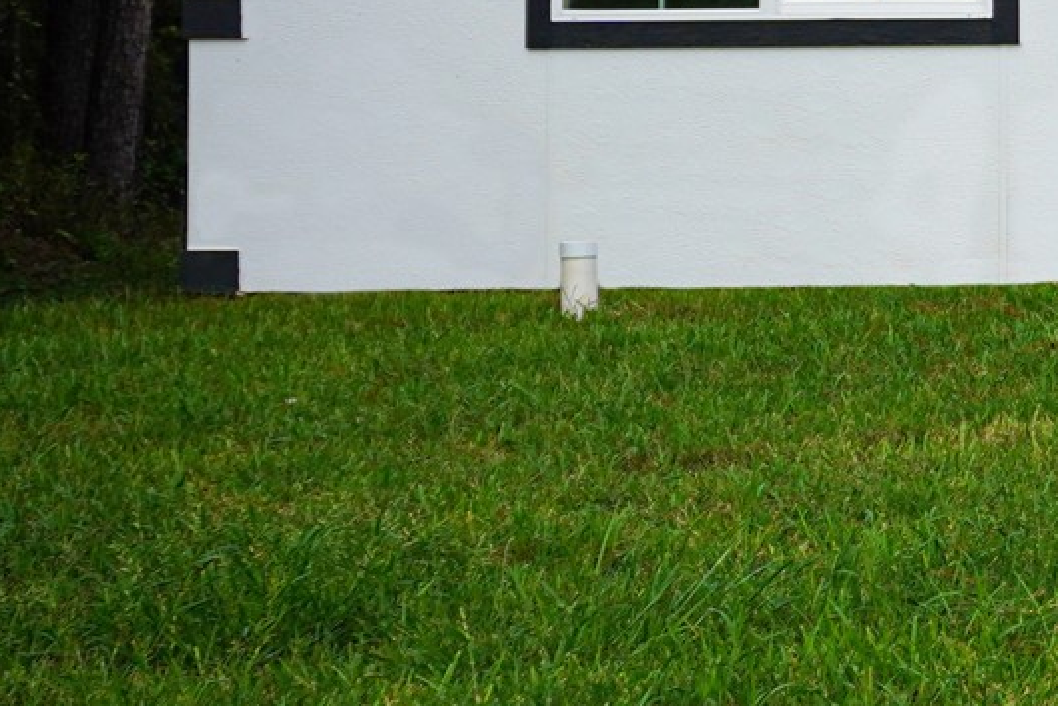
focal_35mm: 135
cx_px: 2062
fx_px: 3967
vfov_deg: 10.1
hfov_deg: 13.3
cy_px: 16
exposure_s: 1/640
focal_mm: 22
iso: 100
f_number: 5
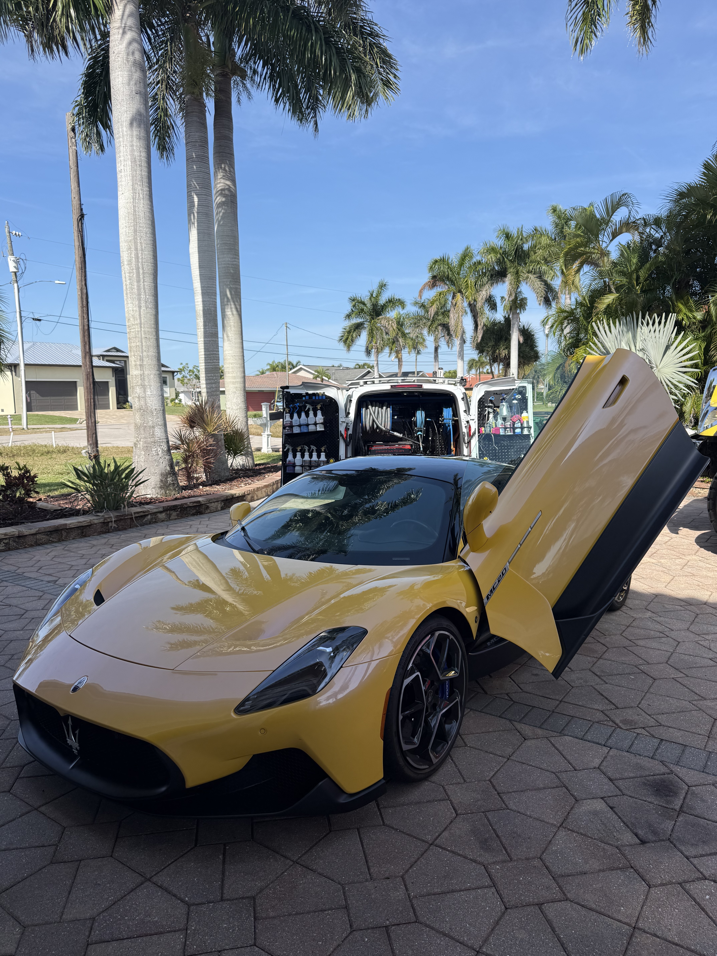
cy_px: 478
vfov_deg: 71.6
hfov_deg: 56.8
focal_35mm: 24
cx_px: 358
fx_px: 663
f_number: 1.78
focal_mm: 6.76
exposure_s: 1/3279
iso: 80
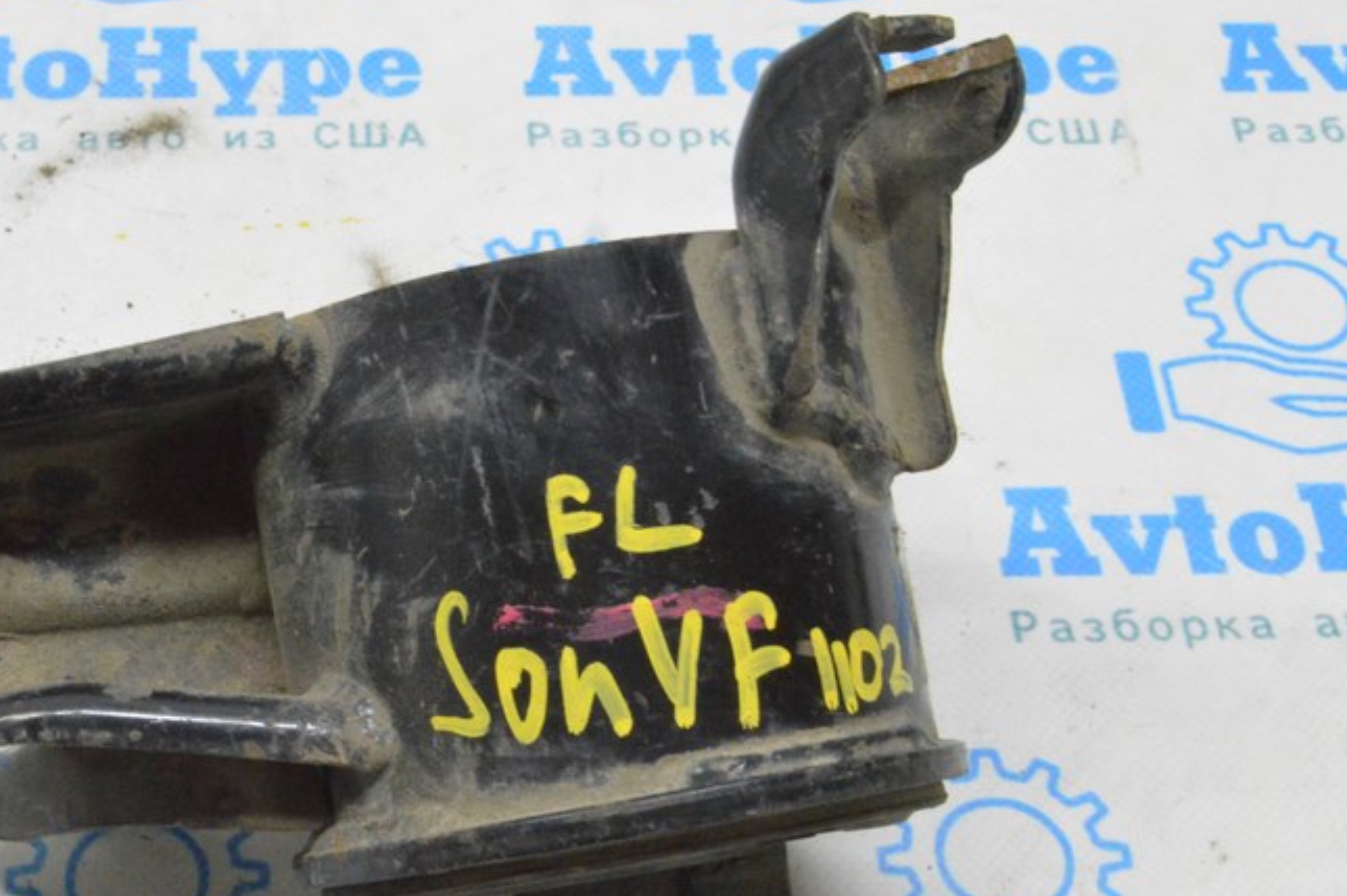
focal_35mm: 74
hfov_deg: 27.2
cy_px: 525
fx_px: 2759
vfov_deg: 18.4
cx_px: 409
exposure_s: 1/15
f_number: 20
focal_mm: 31
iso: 6400
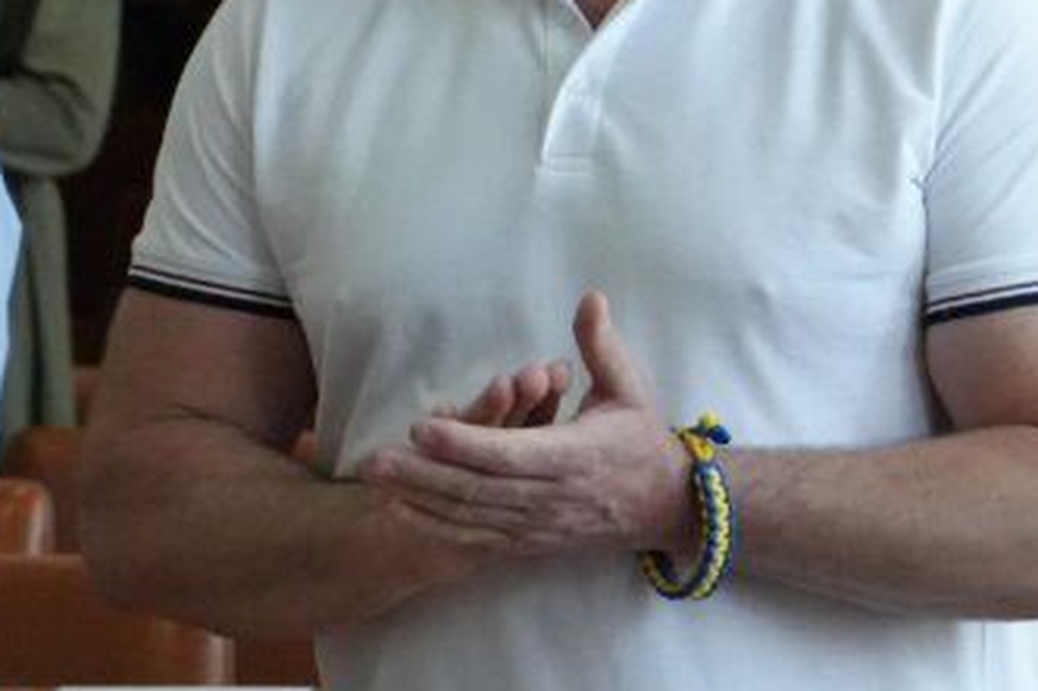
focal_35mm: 329
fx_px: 9468
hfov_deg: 6.3
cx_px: 1007
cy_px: 41
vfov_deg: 4.2
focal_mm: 71
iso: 6400
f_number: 5.6
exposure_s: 1/160
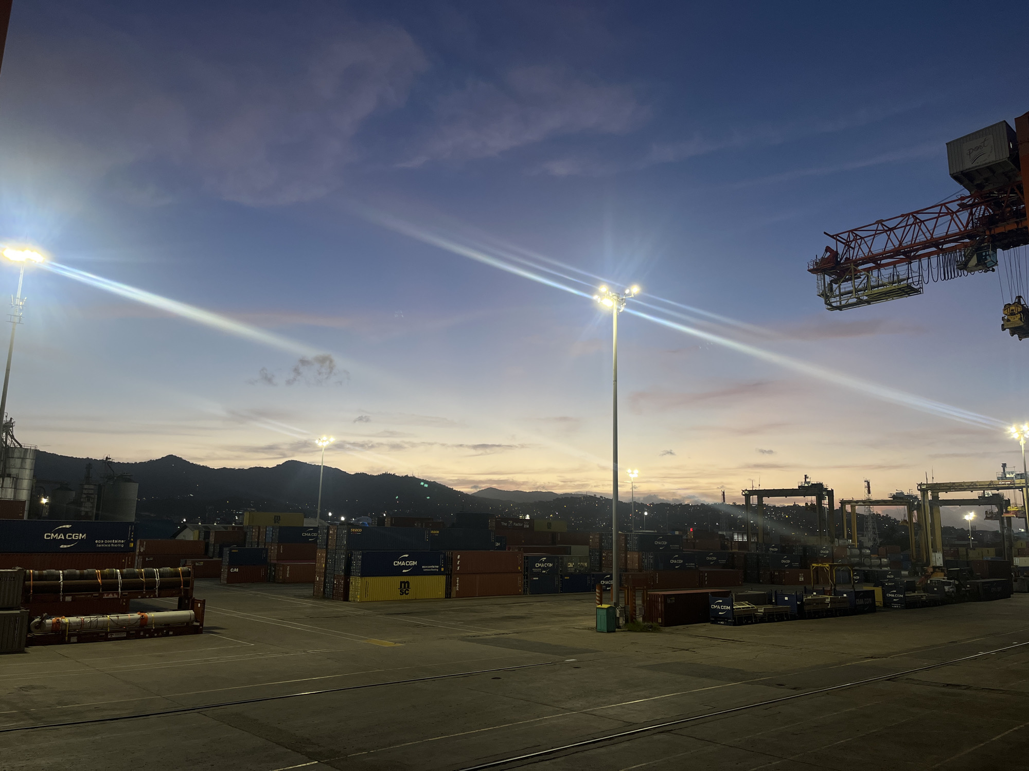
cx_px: 514
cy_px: 386
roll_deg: -0.4
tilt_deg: +10.4
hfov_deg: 67.3
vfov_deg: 53.1
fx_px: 773
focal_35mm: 26
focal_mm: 5.1
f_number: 1.6
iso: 80
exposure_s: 1/60
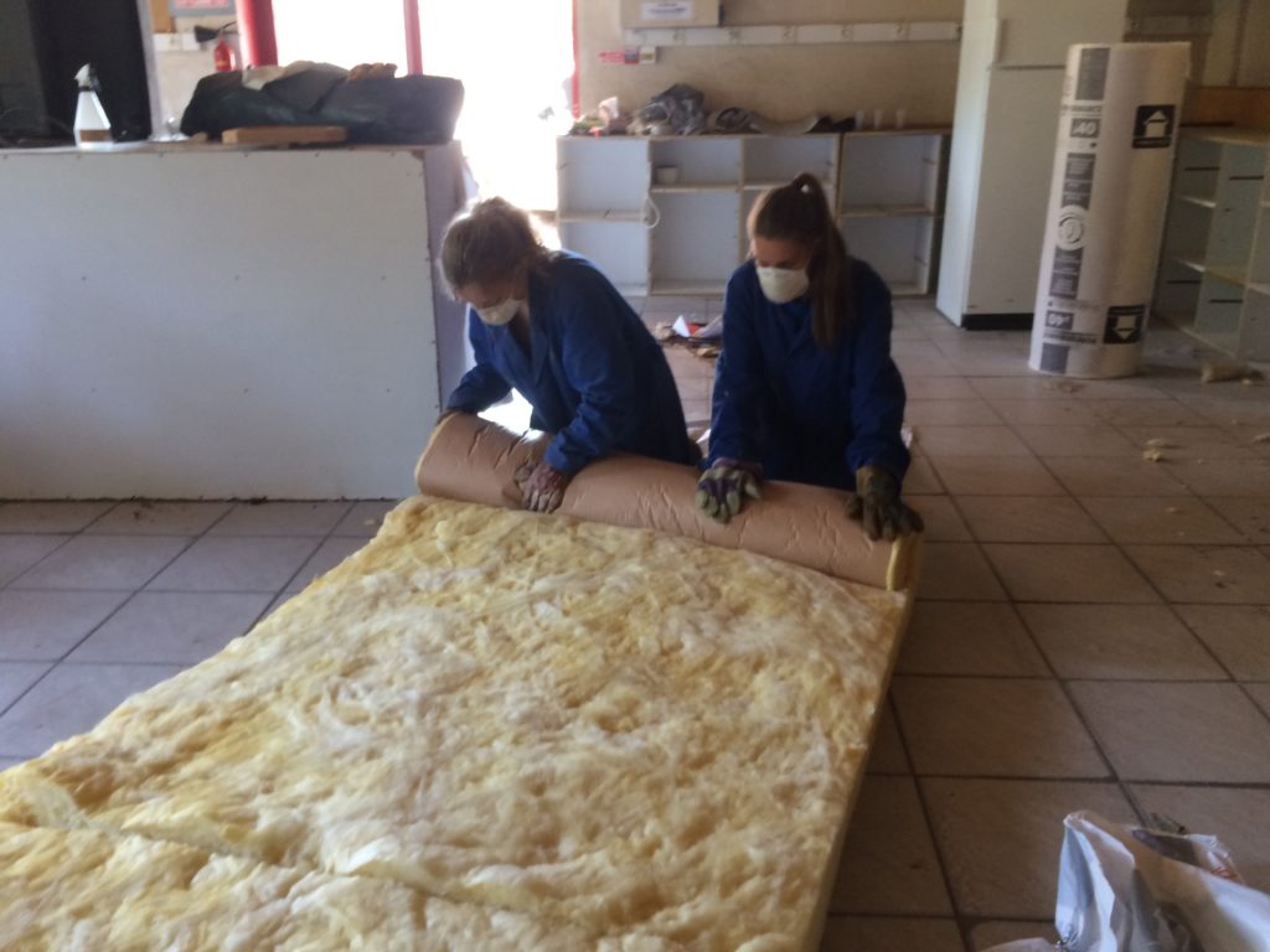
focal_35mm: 29
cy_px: 476
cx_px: 635
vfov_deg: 48.2
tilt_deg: -17.9
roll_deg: +0.7
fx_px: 1064
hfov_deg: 61.7
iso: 125
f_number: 2.2
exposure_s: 1/33
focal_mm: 4.15
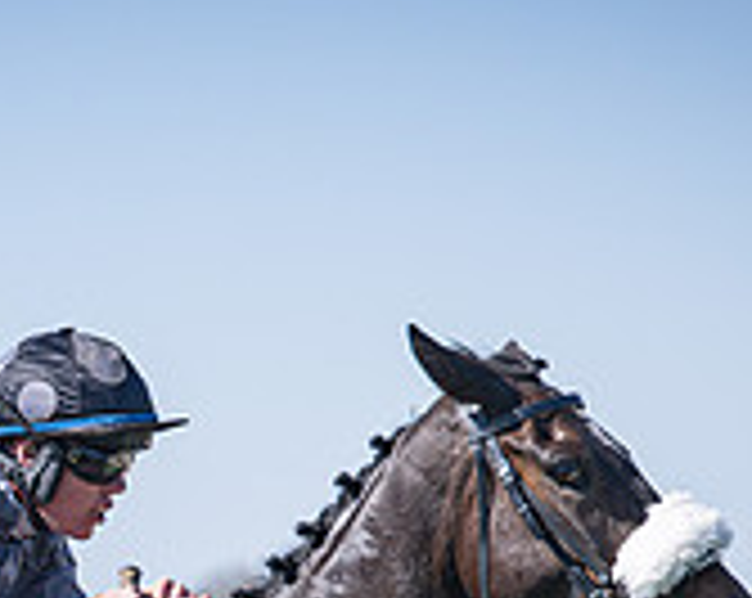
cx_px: 204
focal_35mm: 337
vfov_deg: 4.5
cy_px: 987
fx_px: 7487
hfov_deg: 5.7
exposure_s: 1/2000
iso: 72
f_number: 2.8
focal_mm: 70
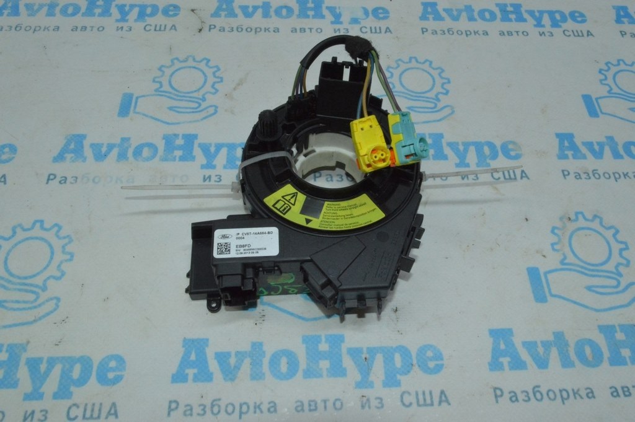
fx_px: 529
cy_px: 211
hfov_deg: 62.0
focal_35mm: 30
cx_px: 318
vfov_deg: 43.5
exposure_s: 1/50
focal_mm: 20
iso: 3200
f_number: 22
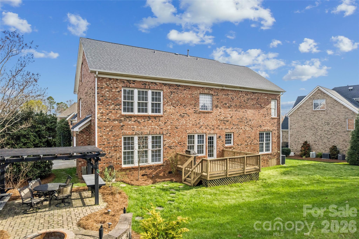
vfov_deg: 57.2
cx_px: 180
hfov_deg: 78.6
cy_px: 120
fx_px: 219
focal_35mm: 22
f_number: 2.8
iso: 100
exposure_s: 1/320
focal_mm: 8.4
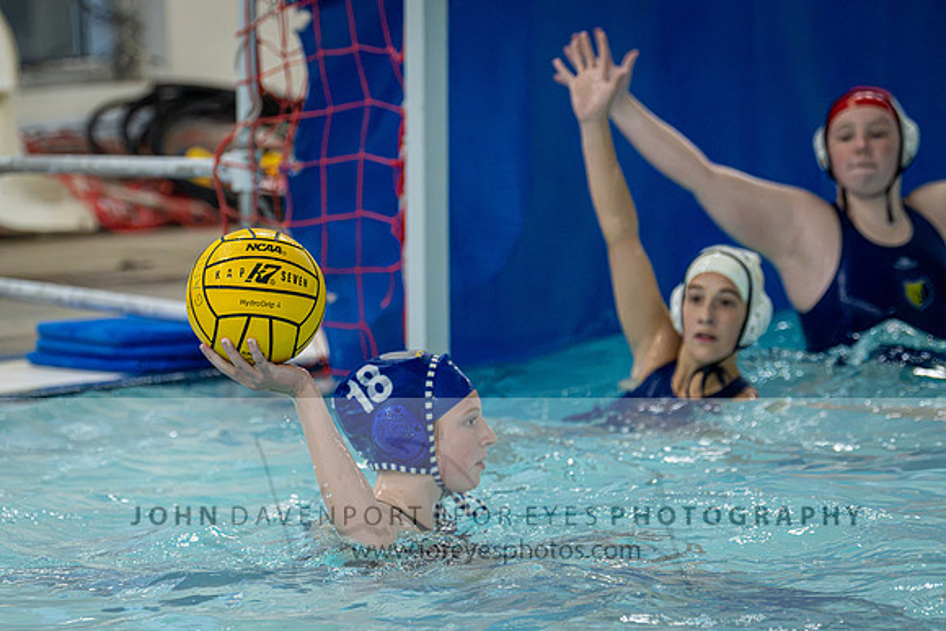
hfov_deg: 8.5
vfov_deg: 5.7
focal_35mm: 243
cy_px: 427
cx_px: 249
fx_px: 6389
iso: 10000
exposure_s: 1/1000
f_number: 4
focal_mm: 165
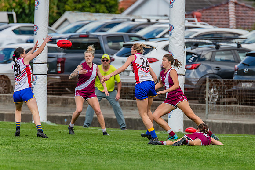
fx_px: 3207
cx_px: 137
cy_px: 83
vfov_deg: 3.0
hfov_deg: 4.6
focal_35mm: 453
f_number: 7.1
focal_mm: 420
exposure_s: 1/1600
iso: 800
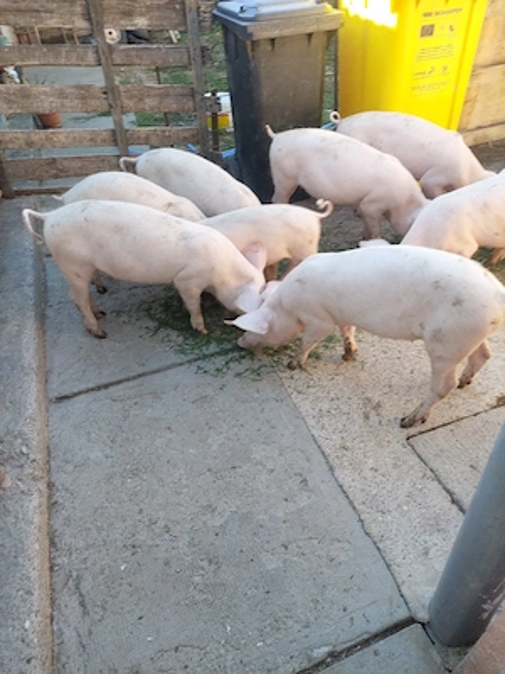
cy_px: 337
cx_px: 252
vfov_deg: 71.6
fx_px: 467
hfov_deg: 56.8
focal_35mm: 24
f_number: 1.8
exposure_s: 1/108
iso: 40
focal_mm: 5.23
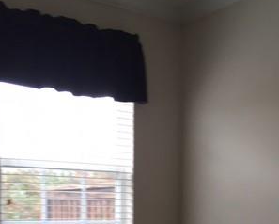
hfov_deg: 30.9
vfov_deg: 23.5
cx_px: 165
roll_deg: -2.1
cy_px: 243
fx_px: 504
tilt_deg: -3.3
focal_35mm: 61
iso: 64
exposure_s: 1/30
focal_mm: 4.15
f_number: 2.2
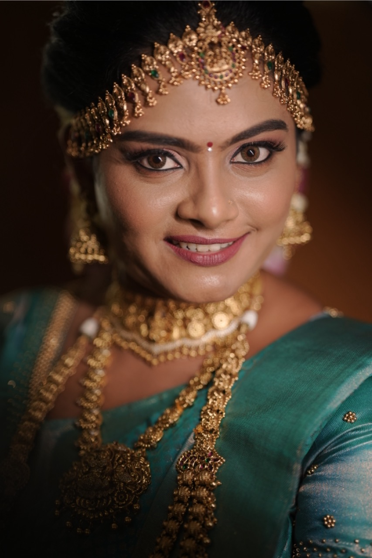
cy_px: 279
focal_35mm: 85
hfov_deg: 16.1
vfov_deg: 23.9
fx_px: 1318
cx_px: 186
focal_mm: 85
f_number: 1.4
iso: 400
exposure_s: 1/640
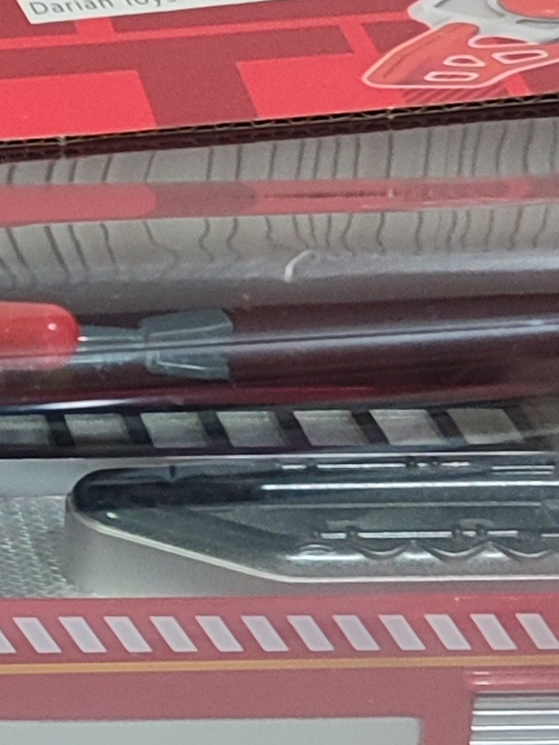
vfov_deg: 12.4
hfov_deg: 9.0
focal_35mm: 159
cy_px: 468
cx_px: -365
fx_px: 3422
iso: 727
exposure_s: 1/50
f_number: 1.89
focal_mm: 5.95
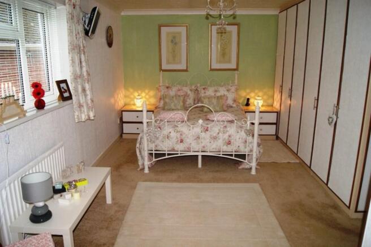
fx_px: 278
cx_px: 186
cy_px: 124
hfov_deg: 67.4
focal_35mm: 27
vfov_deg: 47.8
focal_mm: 18
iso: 400
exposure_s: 1/60
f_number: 5.6
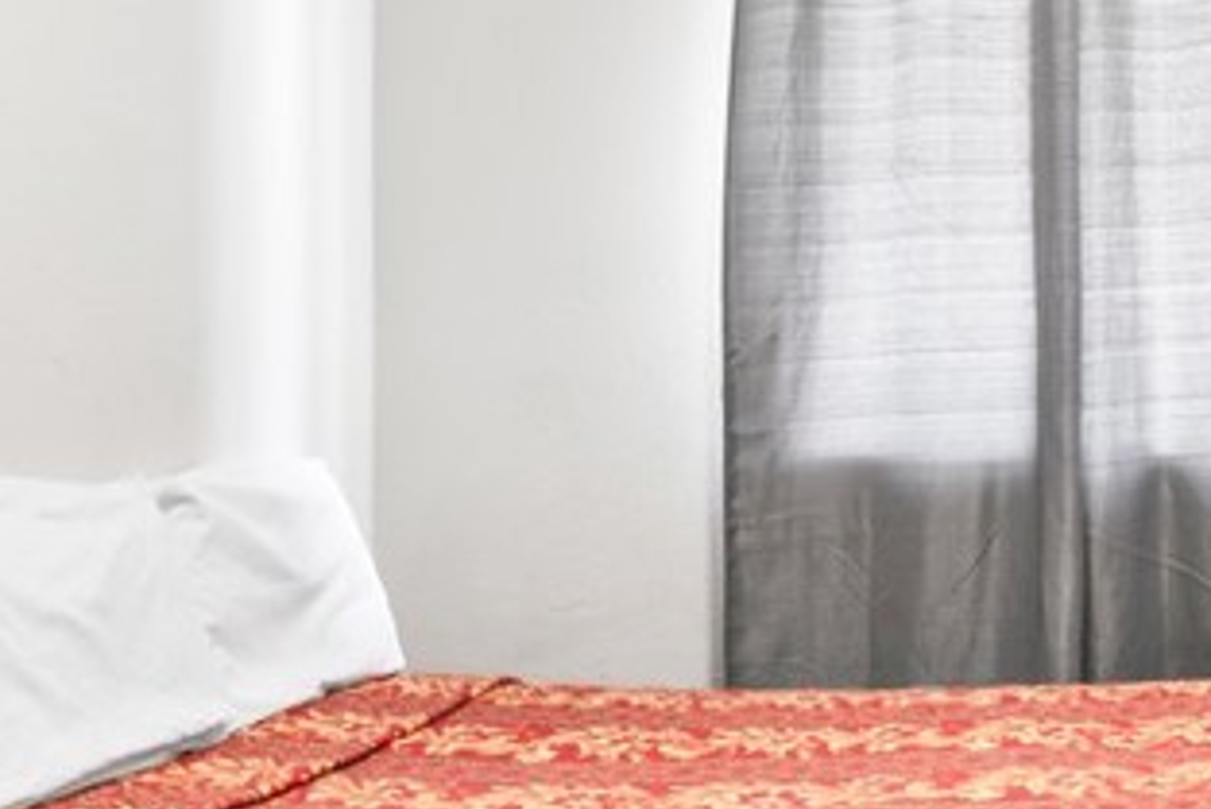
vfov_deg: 27.5
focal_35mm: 49
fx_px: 1649
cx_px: 1076
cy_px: 383
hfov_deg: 37.8
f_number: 7.1
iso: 320
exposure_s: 1/2
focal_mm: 10
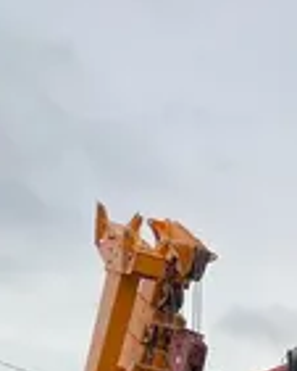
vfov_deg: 11.9
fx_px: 1449
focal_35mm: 132
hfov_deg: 11.0
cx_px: 518
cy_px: 888
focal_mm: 4.2
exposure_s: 1/158
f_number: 1.6
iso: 32
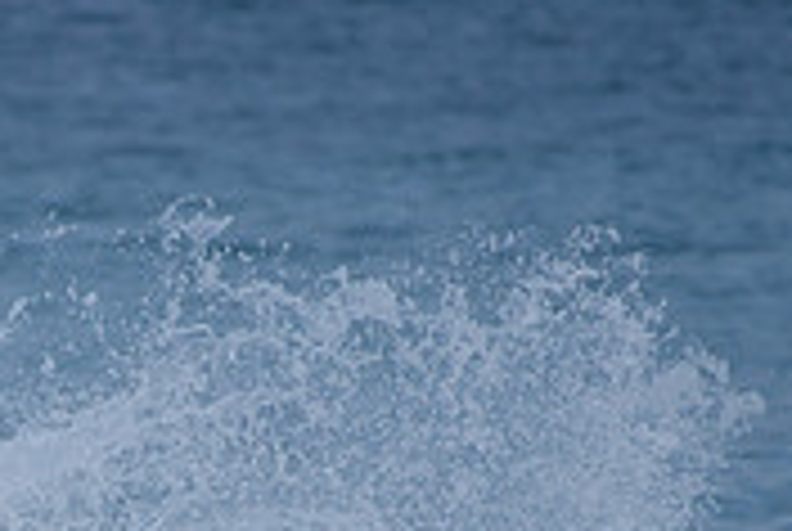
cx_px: 4
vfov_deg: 0.8
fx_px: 36251
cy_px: 772
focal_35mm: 1645
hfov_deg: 1.3
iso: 180
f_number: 5.6
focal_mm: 500
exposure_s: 1/2000
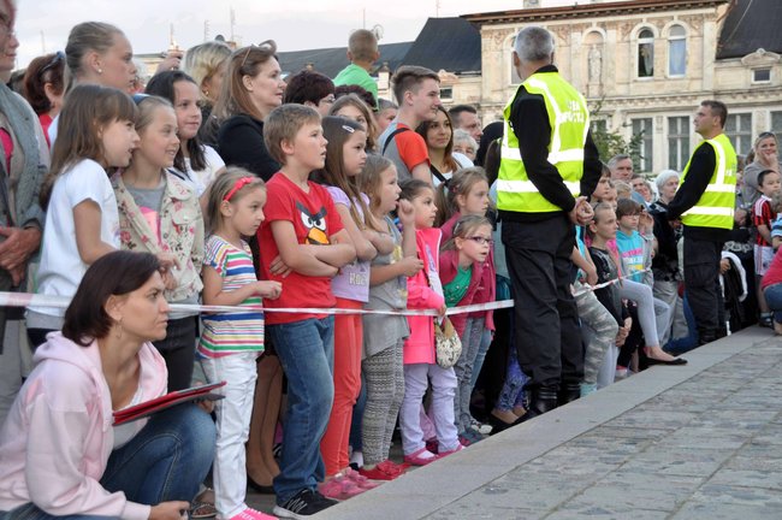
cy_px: 260
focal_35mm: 66
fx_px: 1432
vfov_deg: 20.6
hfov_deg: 30.5
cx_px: 391
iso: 200
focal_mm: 44
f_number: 4.5
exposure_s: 1/30
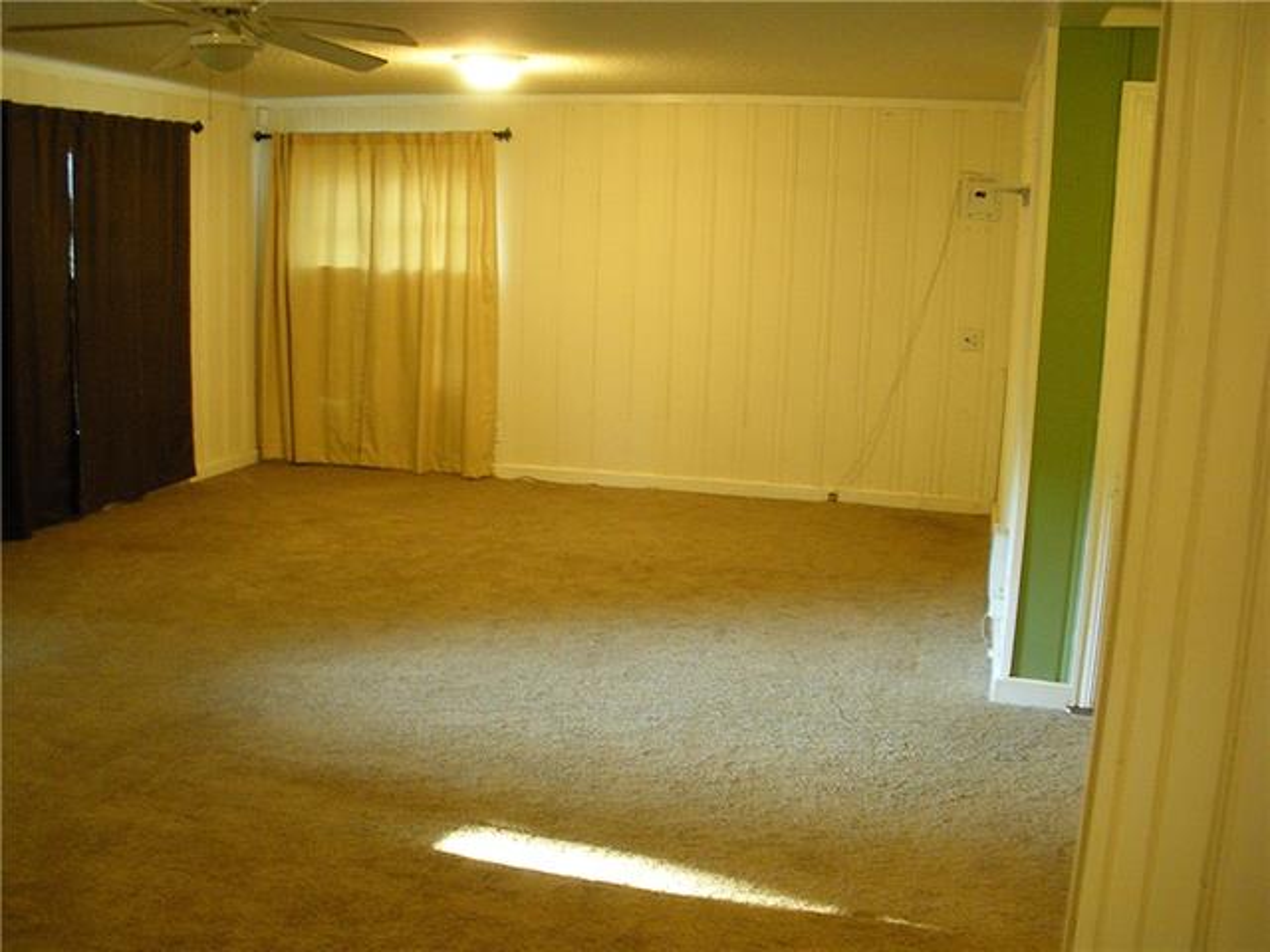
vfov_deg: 39.7
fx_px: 1321
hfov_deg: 51.4
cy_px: 476
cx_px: 635
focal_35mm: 36
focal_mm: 6.3
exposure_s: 1/8
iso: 346
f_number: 3.5
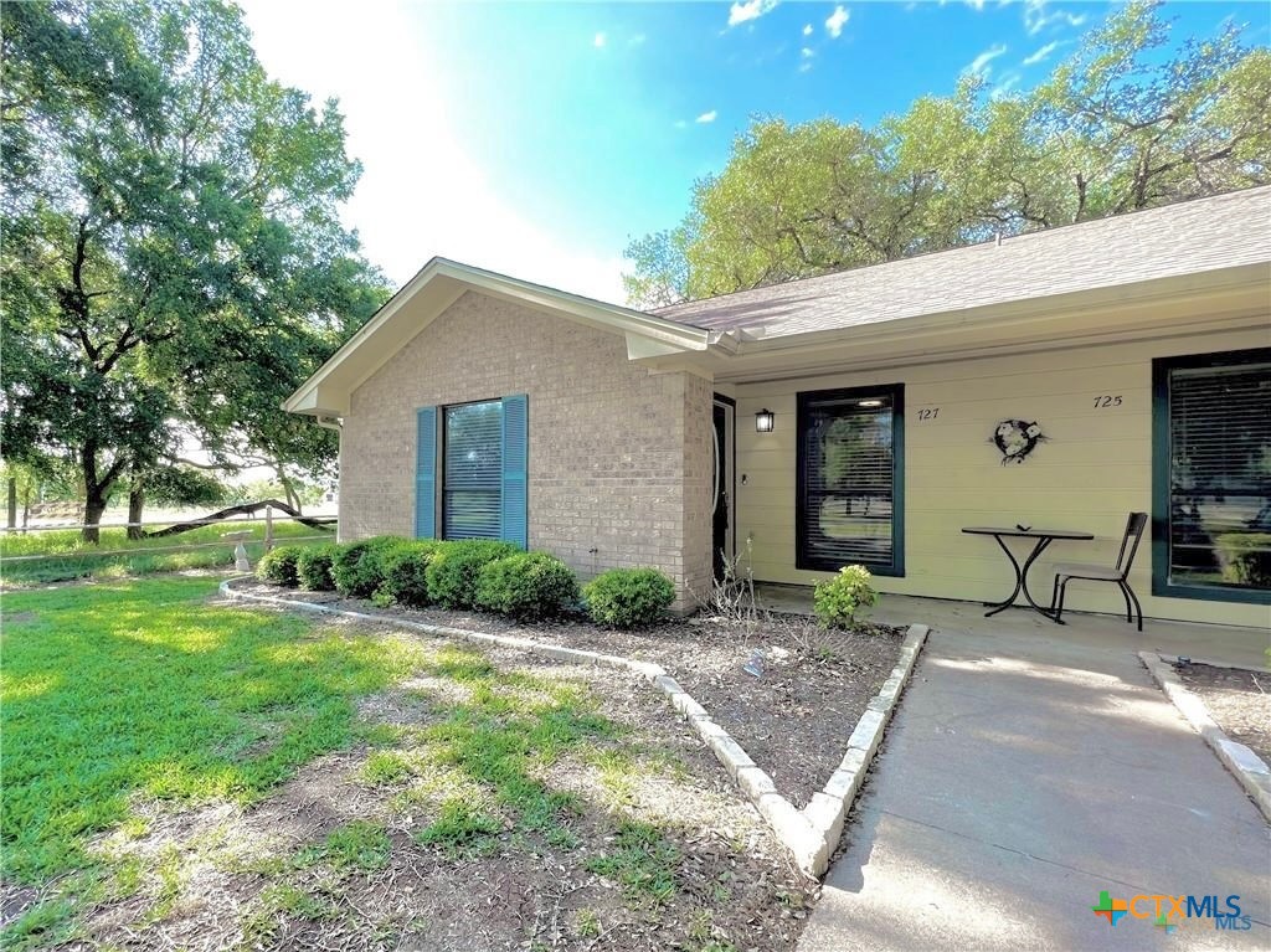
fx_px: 477
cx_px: 636
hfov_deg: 106.2
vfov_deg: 89.9
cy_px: 476
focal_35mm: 13
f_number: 1.8
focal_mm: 1.57
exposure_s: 1/169
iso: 32
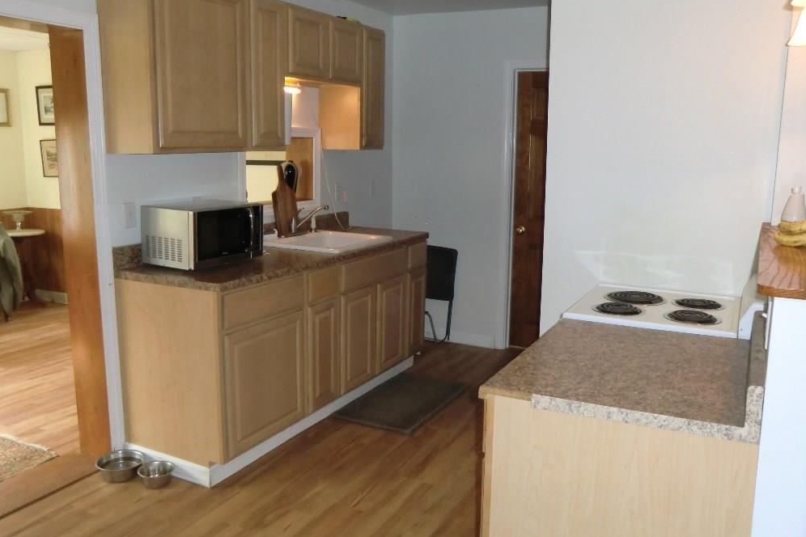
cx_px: 400
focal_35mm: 31
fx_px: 694
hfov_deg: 60.3
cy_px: 243
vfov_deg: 42.3
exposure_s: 1/60
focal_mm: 5.2
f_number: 3.5
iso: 400
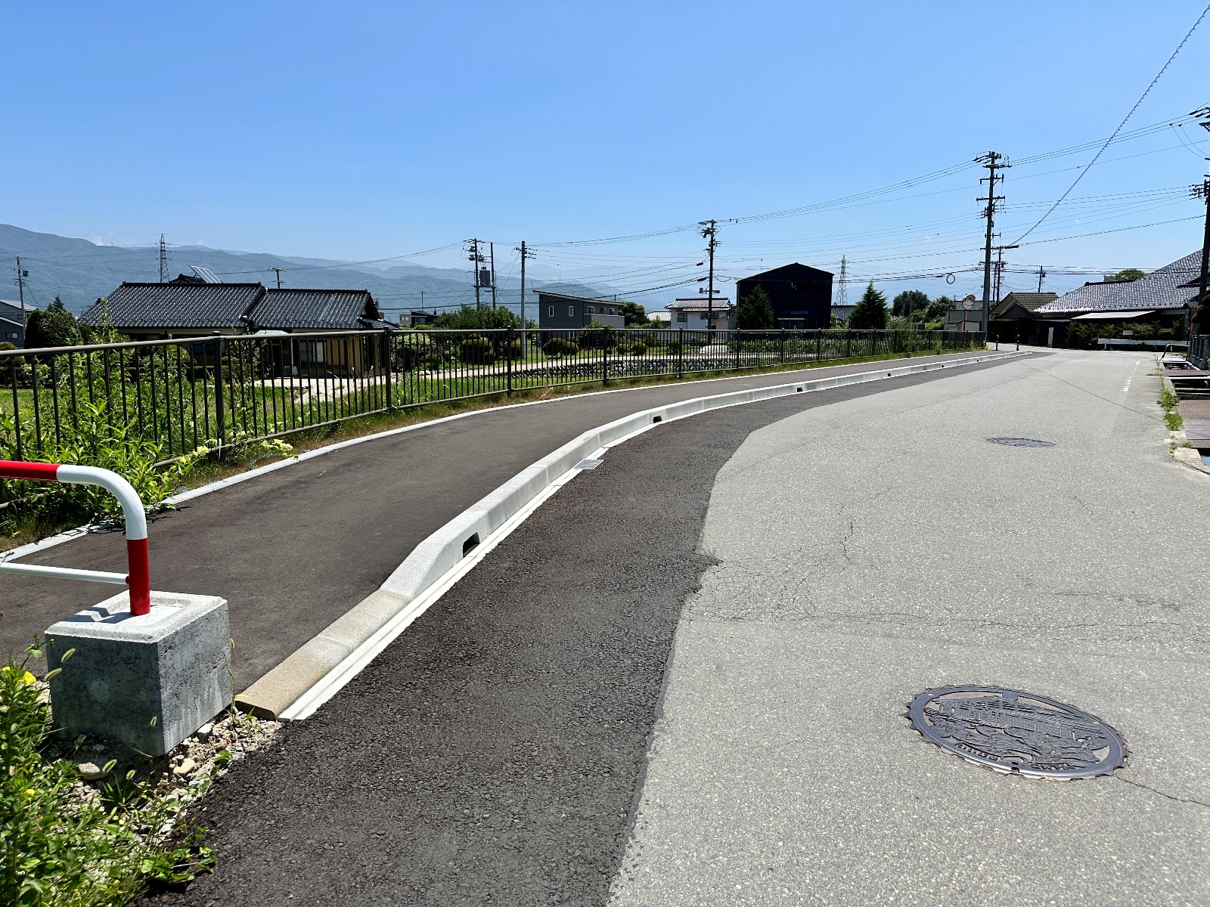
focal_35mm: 24
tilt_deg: -6.1
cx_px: 605
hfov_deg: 71.6
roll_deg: +0.6
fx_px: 839
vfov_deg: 56.8
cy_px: 454
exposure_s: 1/5000
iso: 80
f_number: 1.78
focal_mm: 6.86
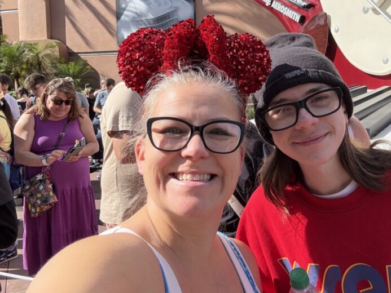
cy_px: 95
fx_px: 384
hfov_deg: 53.1
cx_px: 253
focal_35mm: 34
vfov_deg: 41.2
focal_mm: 2.69
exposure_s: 1/981
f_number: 1.9
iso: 40
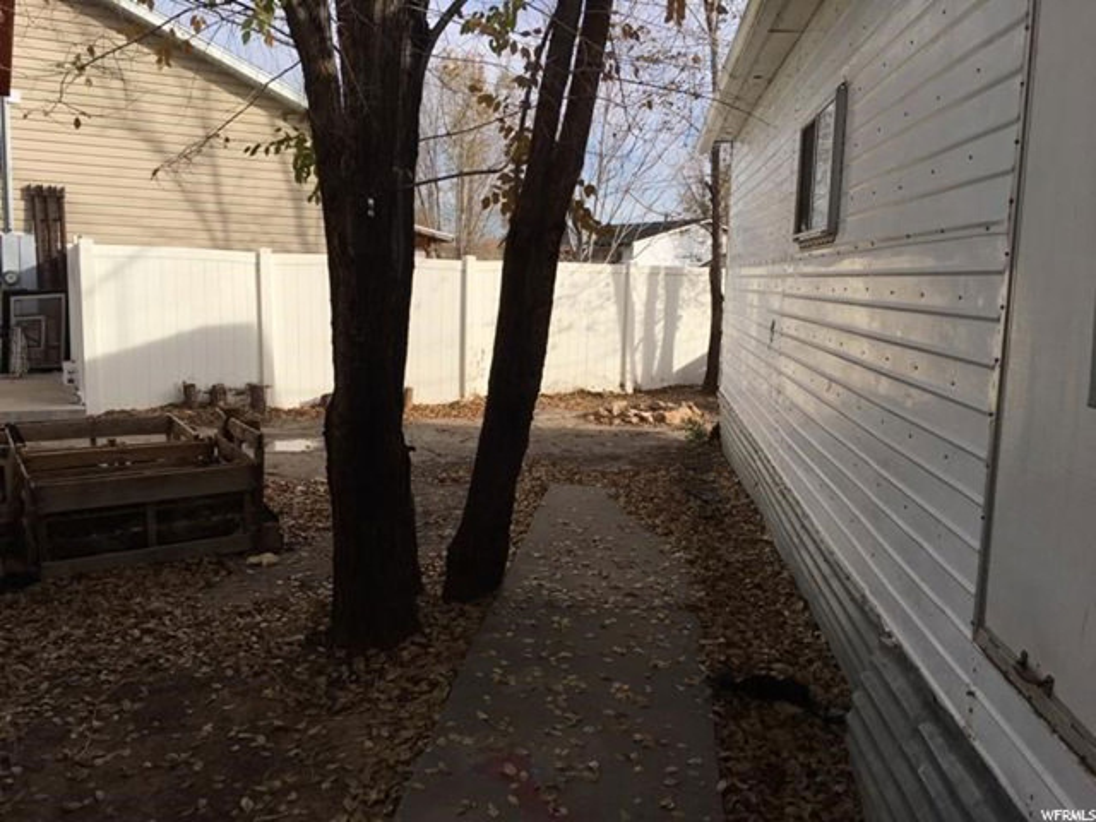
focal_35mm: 29
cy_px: 411
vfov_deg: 48.2
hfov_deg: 61.7
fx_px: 918
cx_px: 548
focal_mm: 4.15
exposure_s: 1/1350
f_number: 2.2
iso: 25
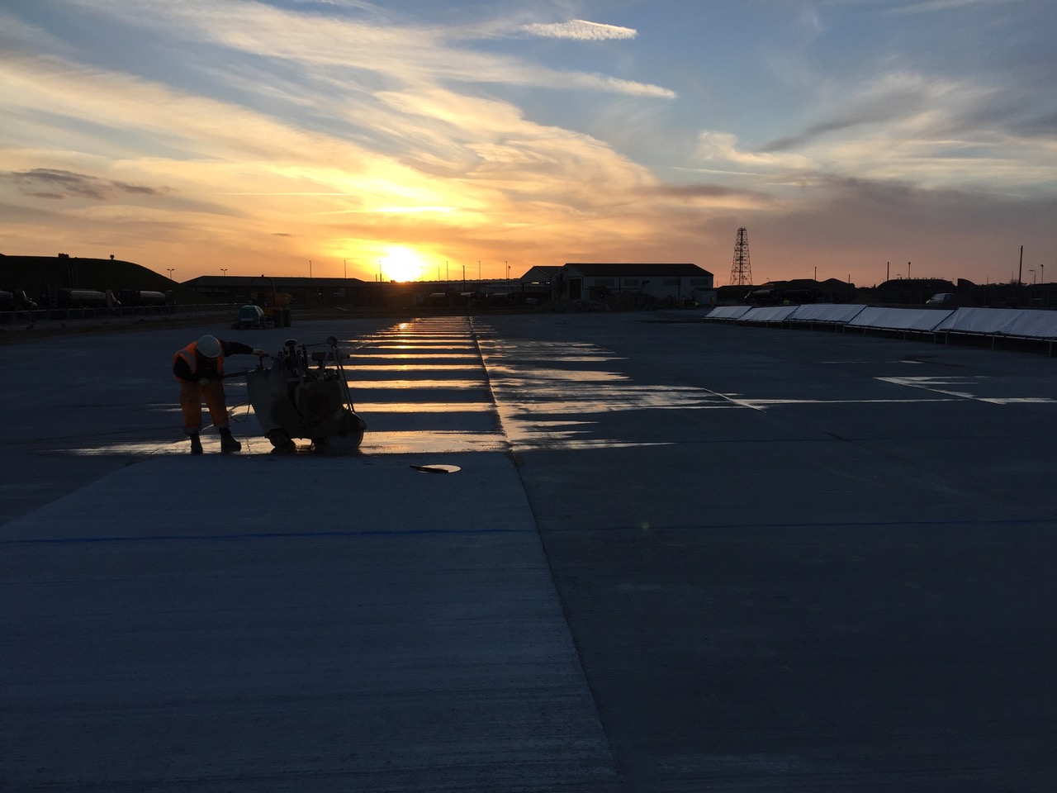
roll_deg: +0.7
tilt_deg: -6.7
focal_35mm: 29
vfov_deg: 48.2
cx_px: 528
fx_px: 886
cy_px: 396
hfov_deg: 61.7
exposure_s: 1/648
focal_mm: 4.15
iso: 32
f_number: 2.2
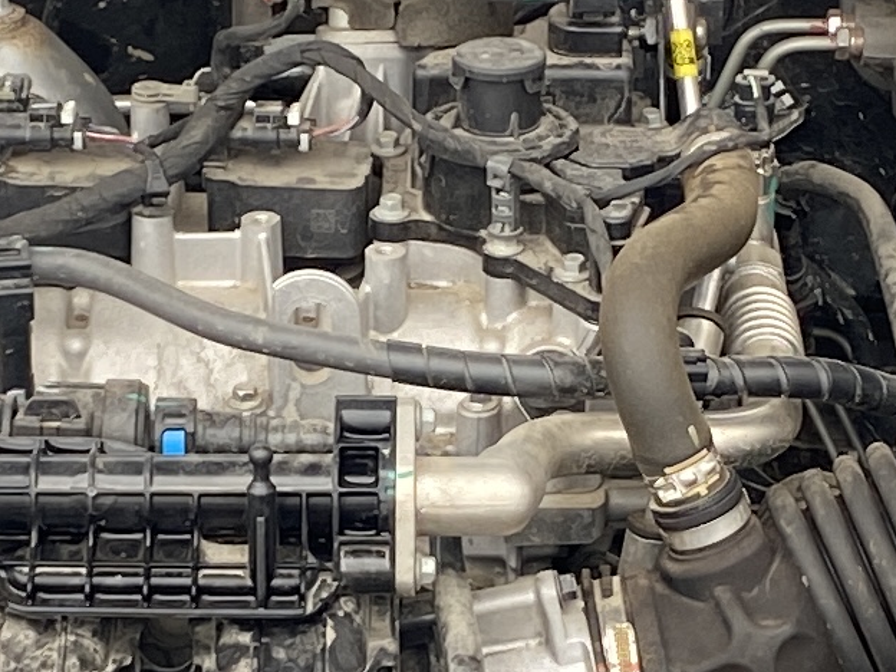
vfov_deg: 8.8
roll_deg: -5.6
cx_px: 388
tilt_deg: -33.1
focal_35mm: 168
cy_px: 508
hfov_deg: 11.8
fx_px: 4349
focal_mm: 4.25
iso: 50
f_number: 1.8
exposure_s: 1/122
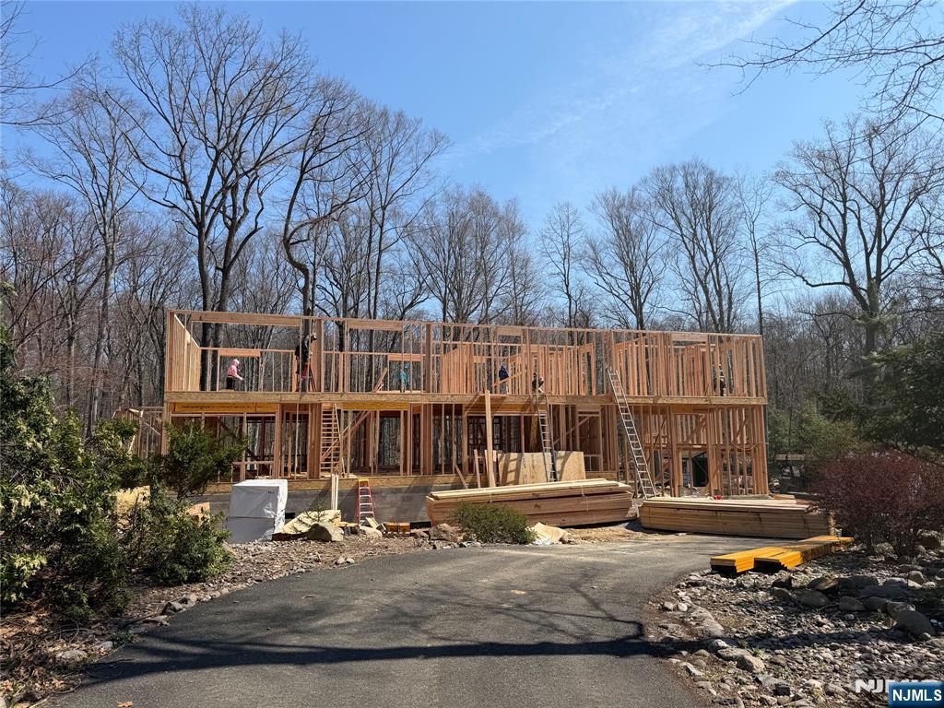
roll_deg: +1.0
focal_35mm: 24
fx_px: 654
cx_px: 472
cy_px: 354
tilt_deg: +4.2
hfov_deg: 71.6
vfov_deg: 56.8
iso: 80
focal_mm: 6.76
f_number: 1.78
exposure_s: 1/4167
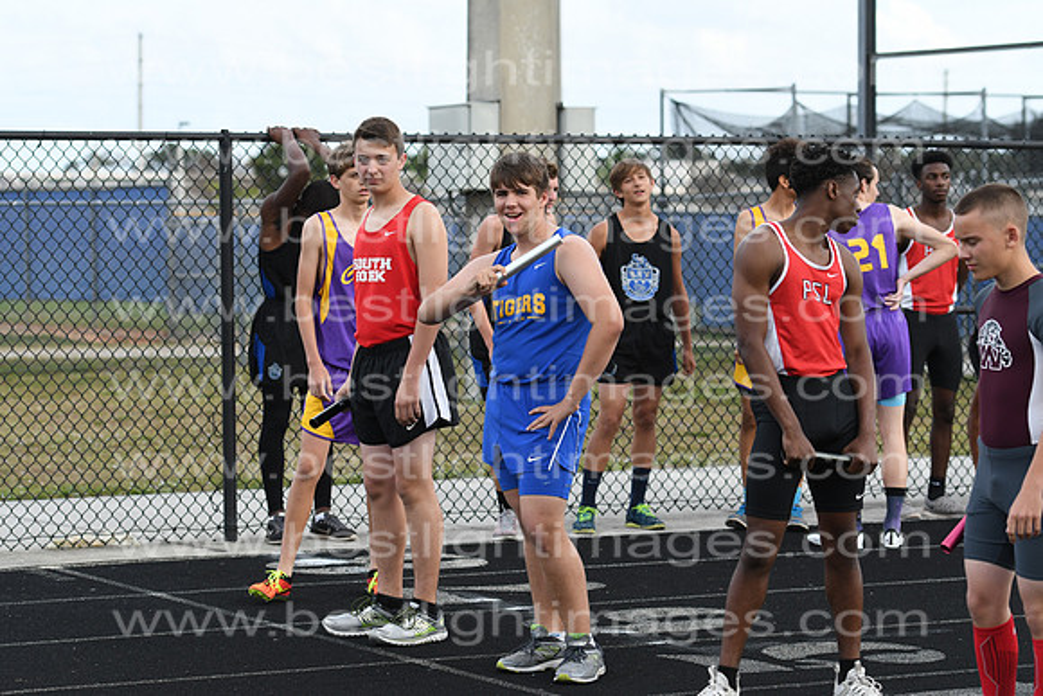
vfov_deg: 11.2
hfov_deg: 16.6
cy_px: 348
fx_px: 3564
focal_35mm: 123
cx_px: 522
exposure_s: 1/1000
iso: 400
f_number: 4
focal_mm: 82
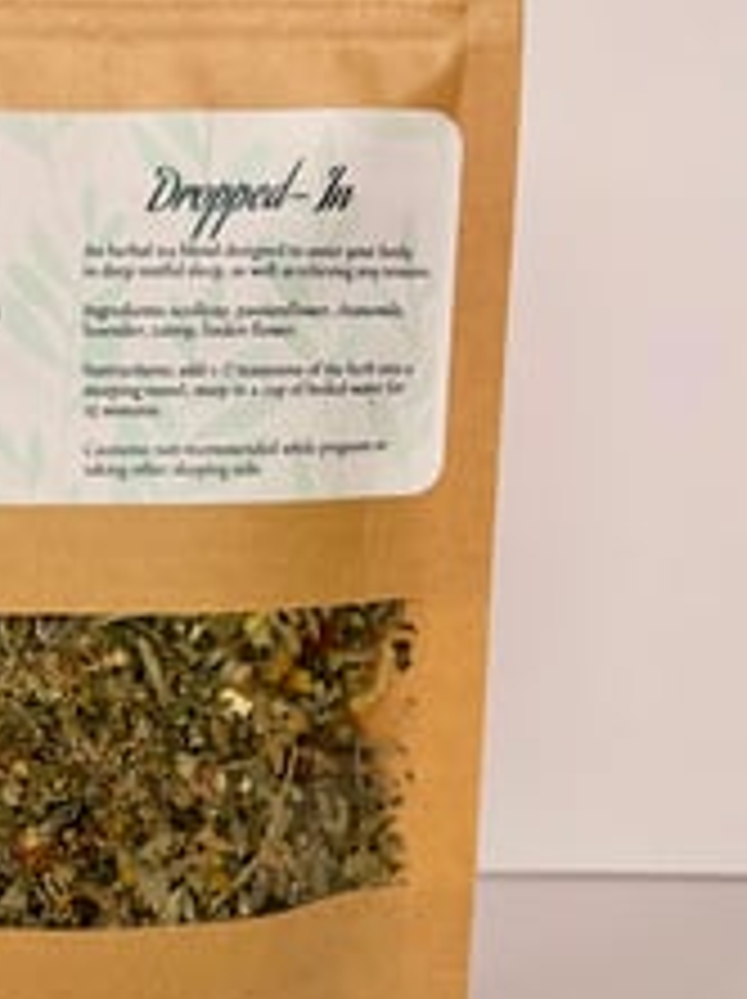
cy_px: 400
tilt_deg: -5.2
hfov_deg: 28.0
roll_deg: -0.7
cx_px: 72
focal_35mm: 50
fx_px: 1441
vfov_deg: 38.1
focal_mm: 5.96
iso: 40
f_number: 1.6
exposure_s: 1/213
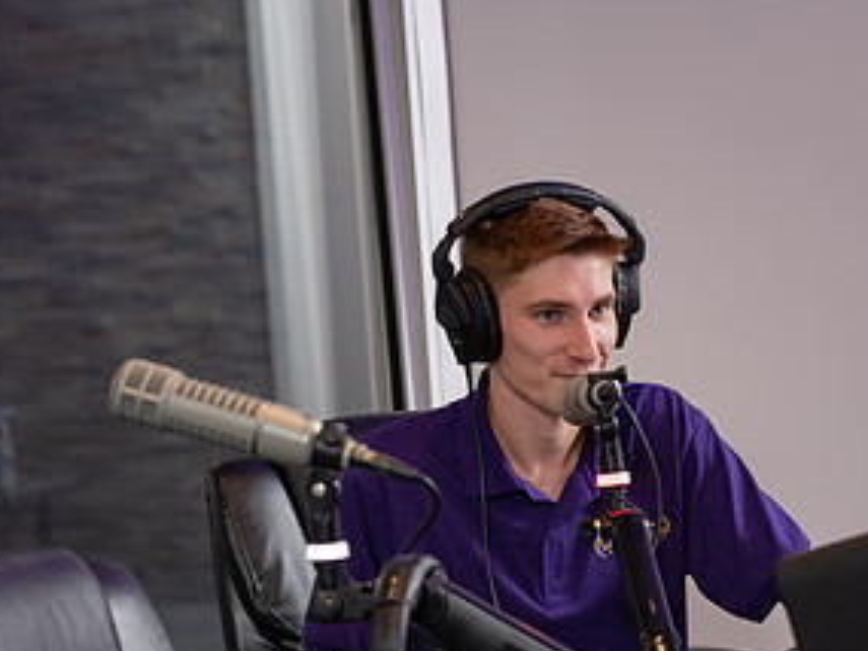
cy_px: 580
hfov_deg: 14.4
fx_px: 3437
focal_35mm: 137
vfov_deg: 10.8
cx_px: 423
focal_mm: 70
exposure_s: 1/125
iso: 1250
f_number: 4
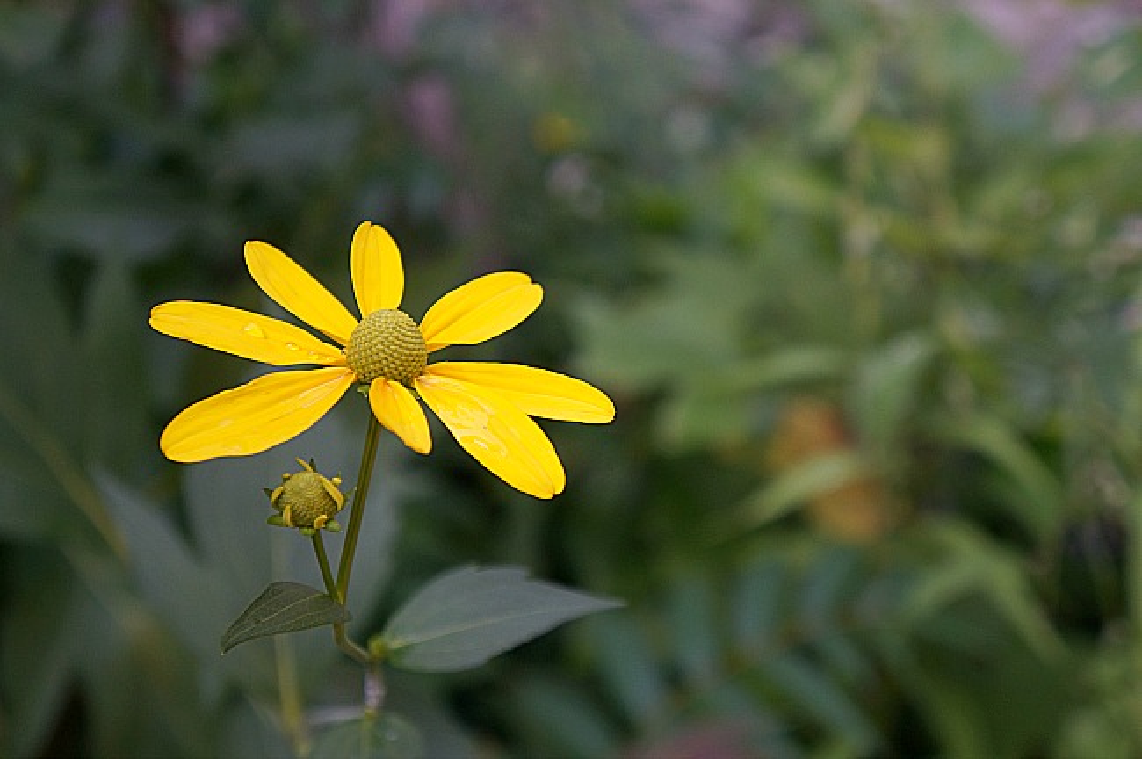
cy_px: 380
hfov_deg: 32.7
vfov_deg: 22.0
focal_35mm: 62
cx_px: 571
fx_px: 1949
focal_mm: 41
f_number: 4.5
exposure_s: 1/160
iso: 320
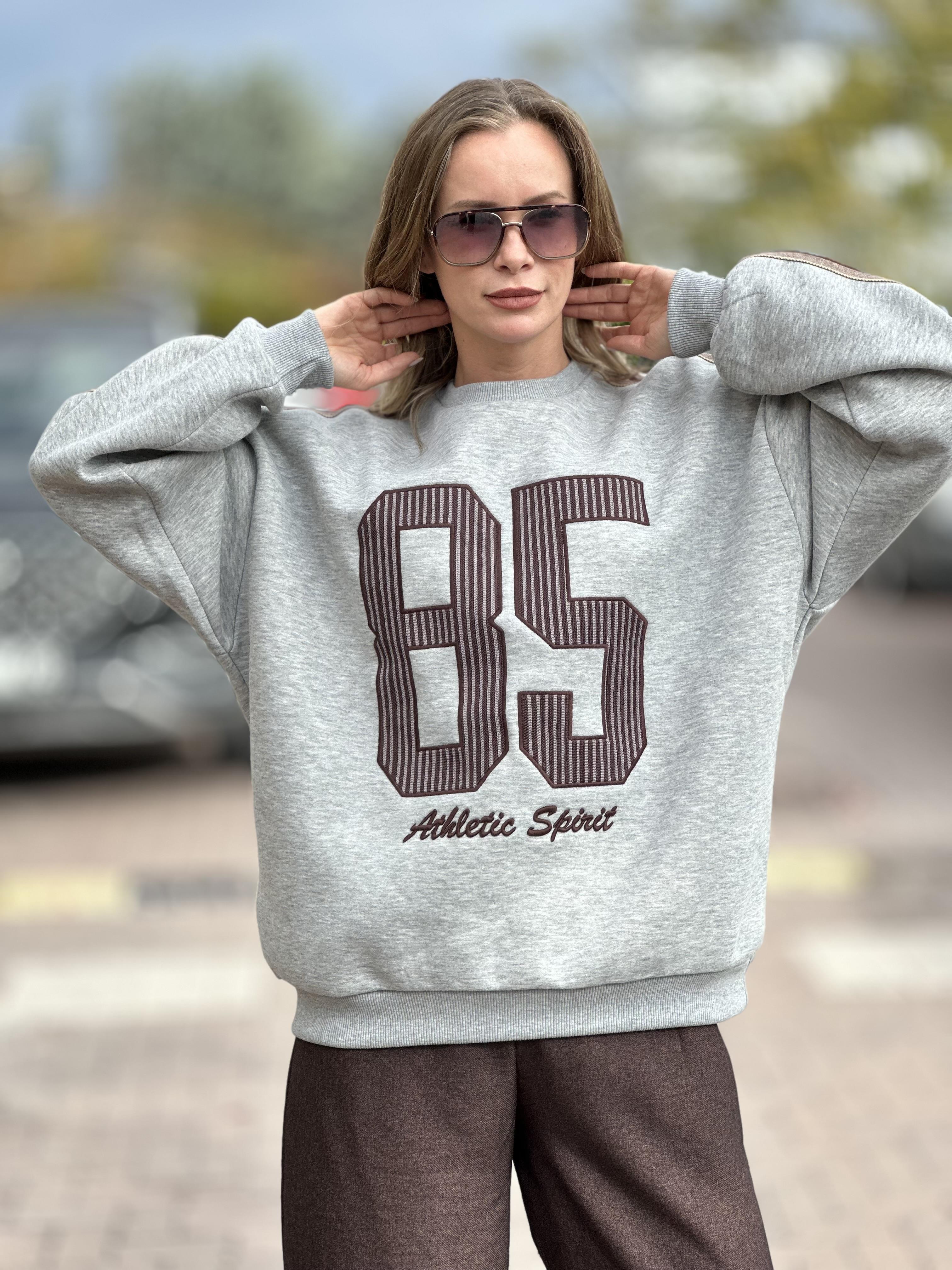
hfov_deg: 19.1
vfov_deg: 25.3
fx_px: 2824
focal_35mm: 77
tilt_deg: -0.7
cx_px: 476
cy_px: 635
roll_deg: +0.6
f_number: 2.8
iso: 25
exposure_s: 1/279
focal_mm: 9
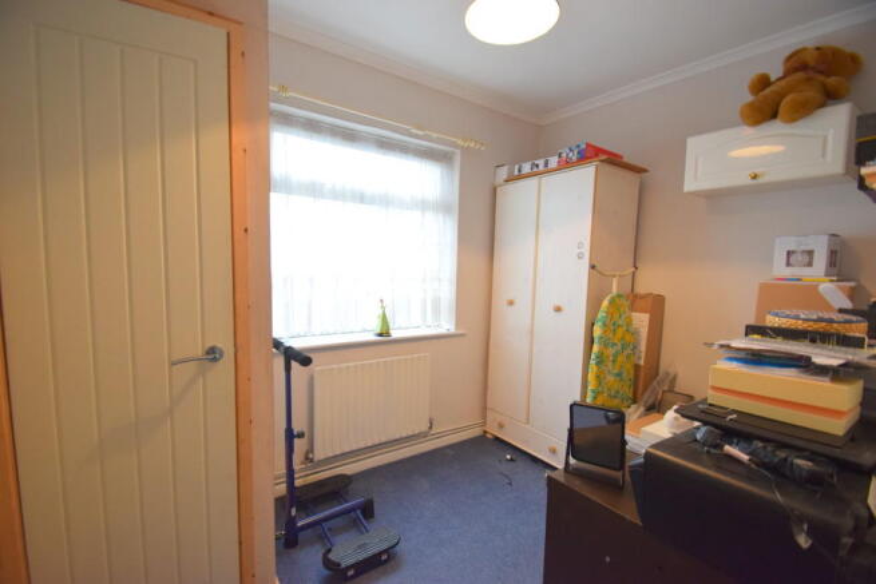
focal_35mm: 15
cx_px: 438
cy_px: 292
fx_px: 365
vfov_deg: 77.4
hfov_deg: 100.4
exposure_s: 1/60
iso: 1100
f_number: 3.5
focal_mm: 10
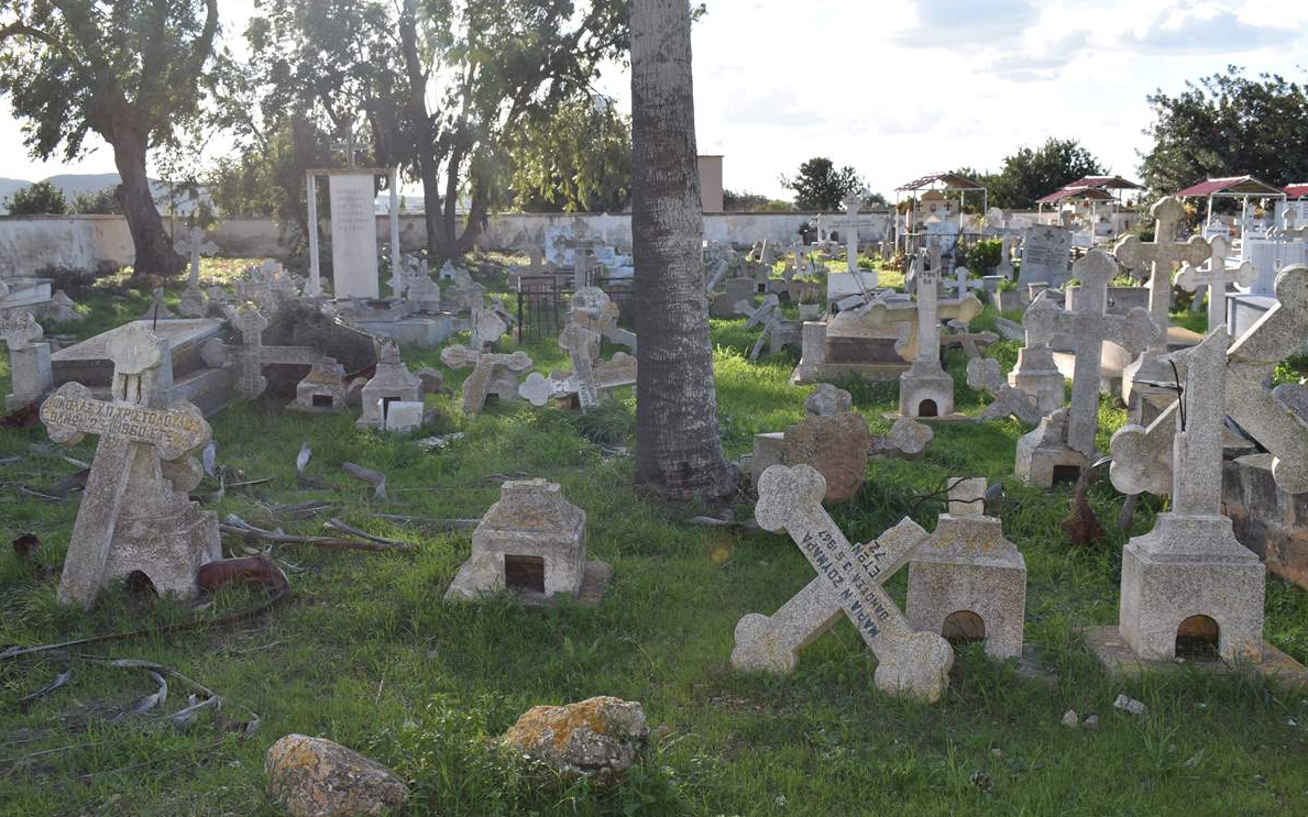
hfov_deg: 52.8
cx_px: 657
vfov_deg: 34.4
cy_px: 433
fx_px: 1319
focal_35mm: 37
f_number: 6.3
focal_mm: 24
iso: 100
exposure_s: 1/200
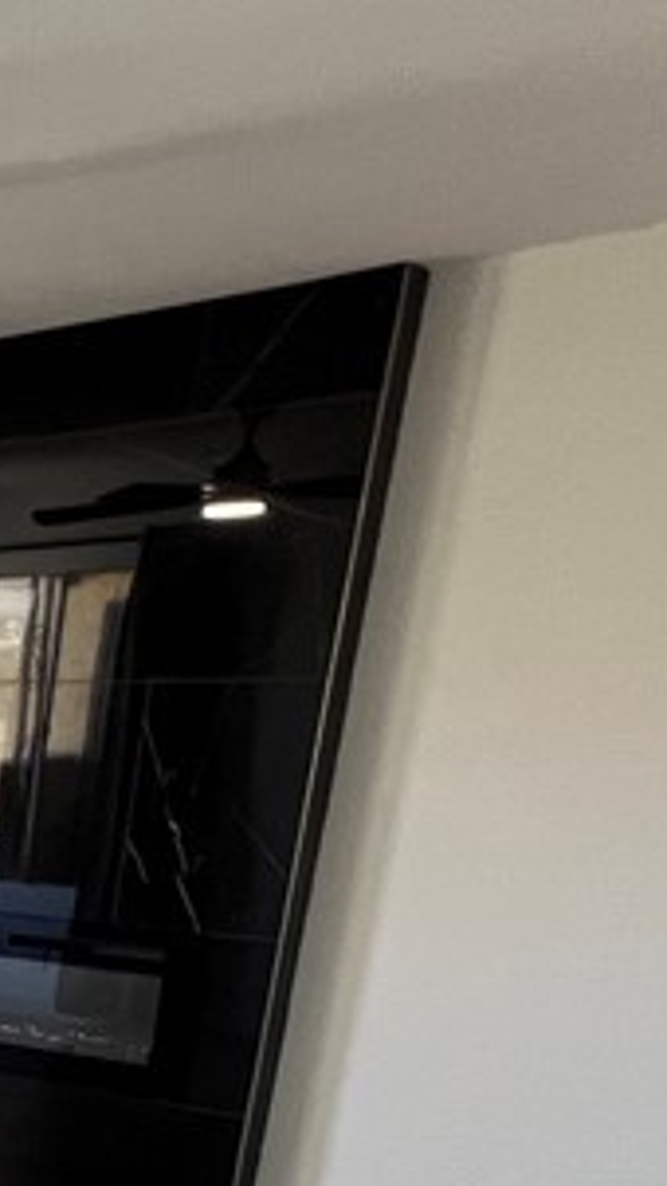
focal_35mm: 48
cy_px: 1104
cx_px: -993
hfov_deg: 14.4
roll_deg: +0.2
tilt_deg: -15.3
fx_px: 1508
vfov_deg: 39.3
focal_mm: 1.57
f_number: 1.8
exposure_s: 1/91
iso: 250
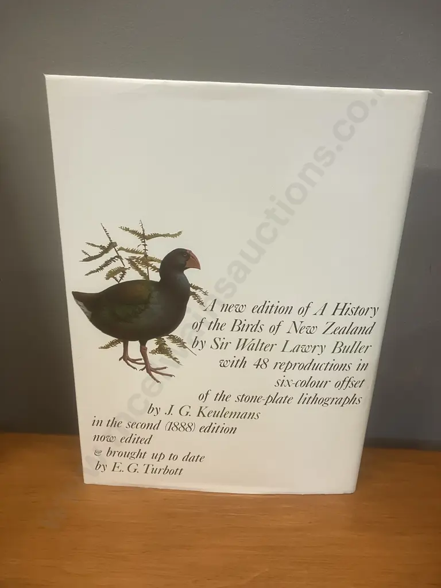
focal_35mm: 28
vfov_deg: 63.4
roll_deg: -2.7
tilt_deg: -21.2
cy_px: 294
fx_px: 476
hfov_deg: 49.7
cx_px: 220
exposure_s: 1/50
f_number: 1.8
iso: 100
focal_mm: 3.99
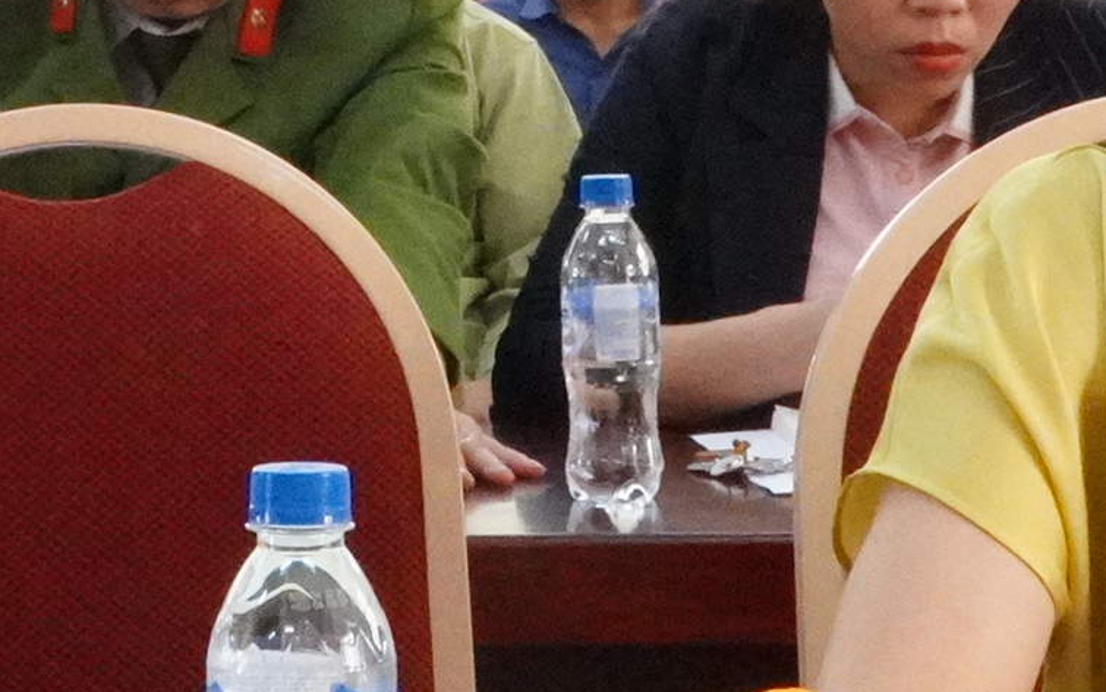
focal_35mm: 140
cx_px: 209
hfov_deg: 14.8
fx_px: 4221
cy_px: -135
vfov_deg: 9.2
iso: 10000
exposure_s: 1/50
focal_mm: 23
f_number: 20
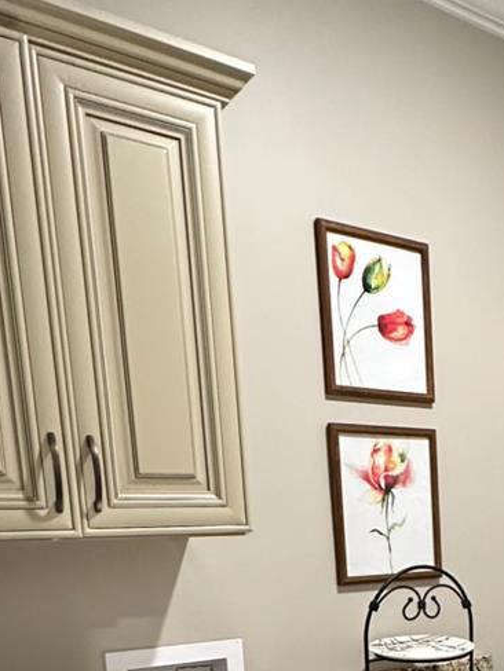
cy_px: 668
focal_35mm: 43
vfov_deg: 38.9
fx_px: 835
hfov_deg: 31.1
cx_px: 506
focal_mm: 2.22
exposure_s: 1/60
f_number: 2.2
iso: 500
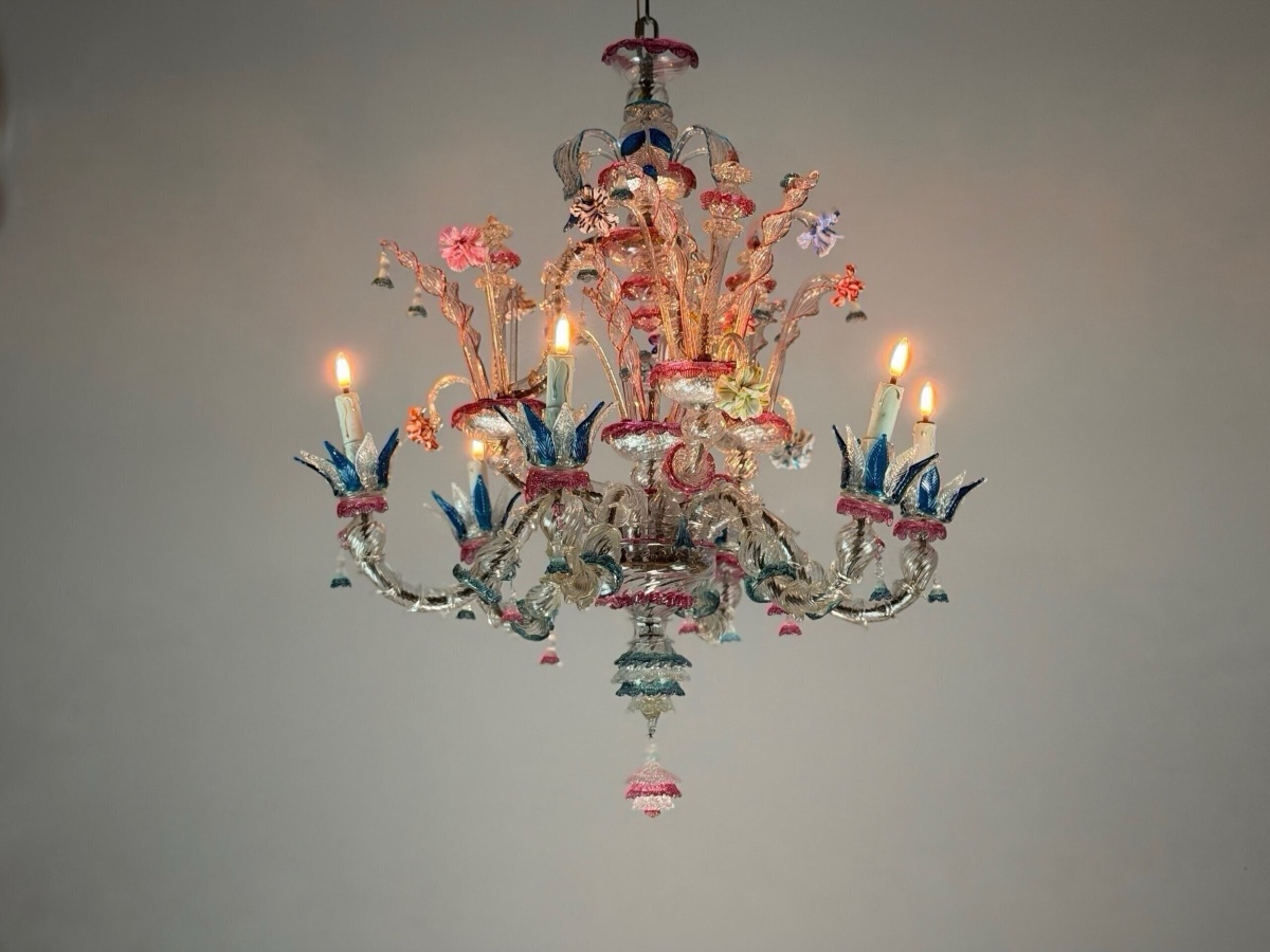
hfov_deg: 39.7
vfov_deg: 30.3
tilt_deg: +8.1
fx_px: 1761
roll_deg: +0.8
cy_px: 476
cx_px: 635
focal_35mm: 48
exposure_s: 1/100
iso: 200
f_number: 1.78
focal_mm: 6.76
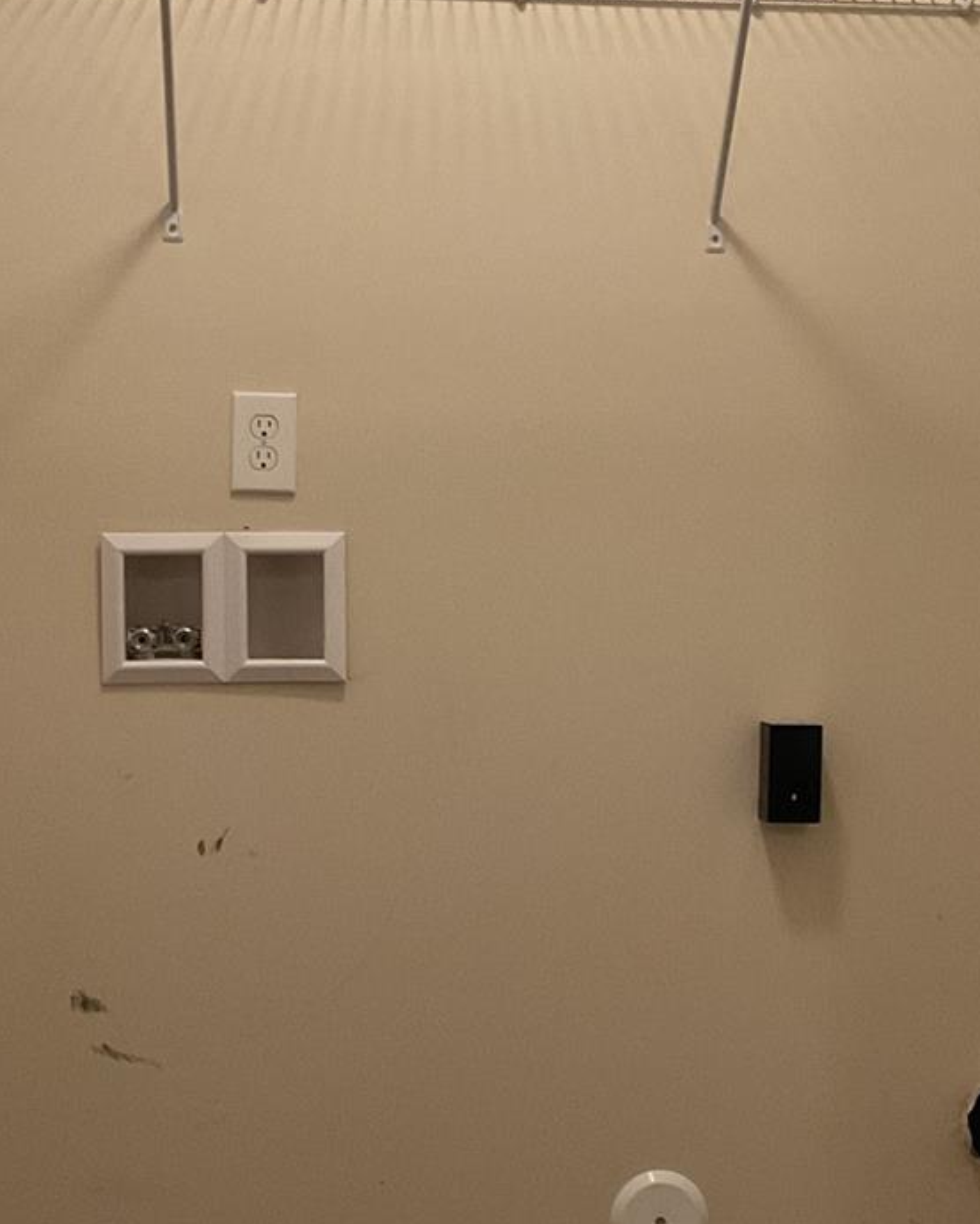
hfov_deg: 24.2
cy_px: 571
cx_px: 581
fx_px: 2284
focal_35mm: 63
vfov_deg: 30.0
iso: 125
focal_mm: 3
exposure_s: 1/60
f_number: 1.8
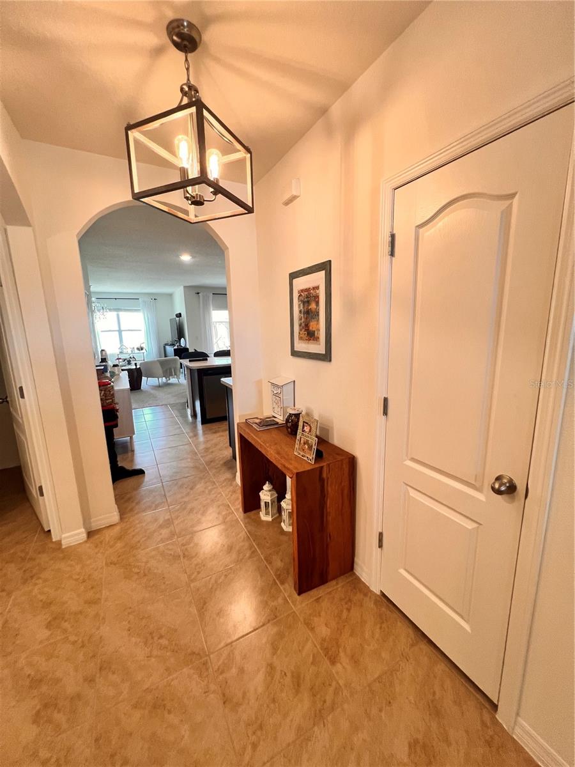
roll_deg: +1.7
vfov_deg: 106.2
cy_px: 384
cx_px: 288
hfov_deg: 89.9
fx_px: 288
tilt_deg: -11.3
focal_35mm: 13
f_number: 1.8
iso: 250
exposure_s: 1/120
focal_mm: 1.57
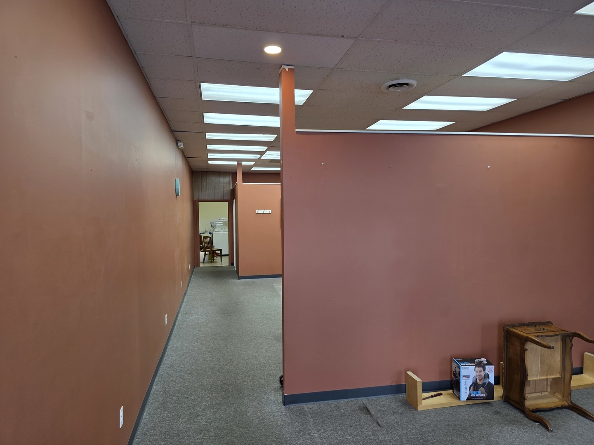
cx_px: 297
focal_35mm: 23
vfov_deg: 58.9
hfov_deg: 73.9
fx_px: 395
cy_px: 222
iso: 80
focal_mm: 6.3
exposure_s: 1/120
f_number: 1.7
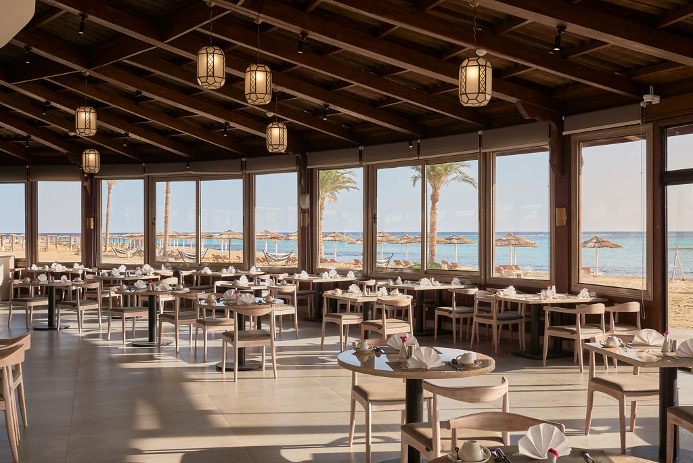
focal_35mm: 36
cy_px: 232
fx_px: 693
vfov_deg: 36.9
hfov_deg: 53.1
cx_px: 346
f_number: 10
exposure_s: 1/200
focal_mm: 24
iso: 500
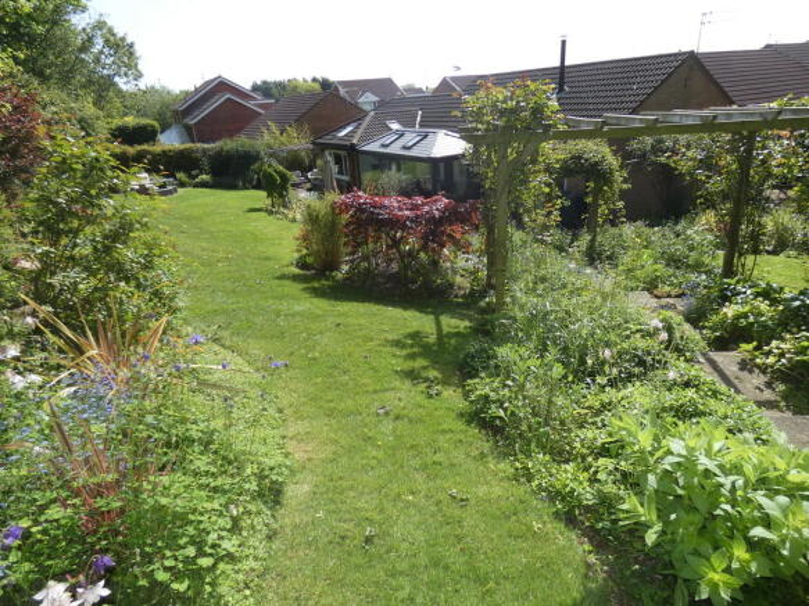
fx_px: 467
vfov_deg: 66.0
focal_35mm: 20
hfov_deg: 81.8
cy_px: 303
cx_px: 404
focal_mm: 3.6
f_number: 2.8
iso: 80
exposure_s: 1/800
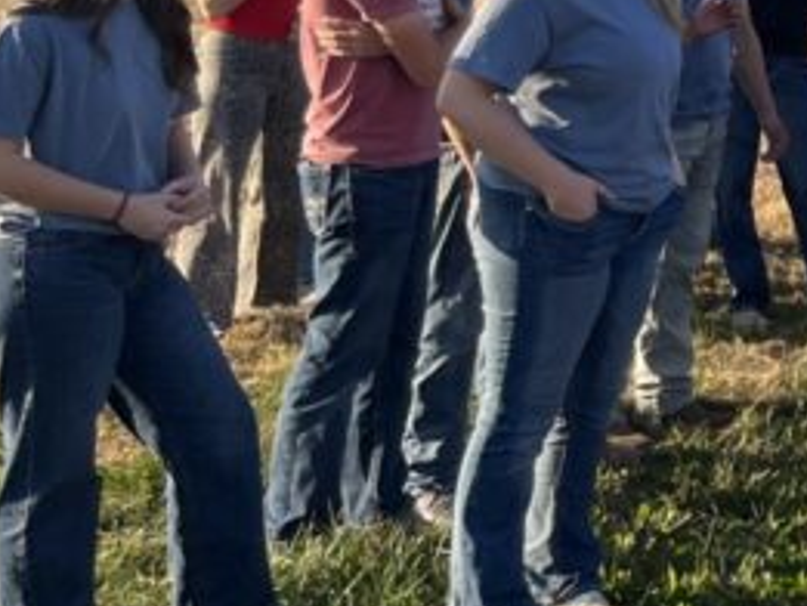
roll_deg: -2.9
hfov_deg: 16.1
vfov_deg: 13.7
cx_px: 1472
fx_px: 2379
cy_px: -284
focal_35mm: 102
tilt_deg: +2.7
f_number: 1.6
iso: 50
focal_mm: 5.1
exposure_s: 1/1862
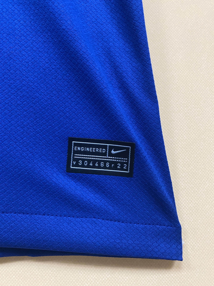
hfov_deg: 53.1
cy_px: 143
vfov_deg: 67.3
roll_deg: -1.8
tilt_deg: +4.8
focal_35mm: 26
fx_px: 214
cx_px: 107
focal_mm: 4.25
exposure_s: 1/50
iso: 500
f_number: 1.8
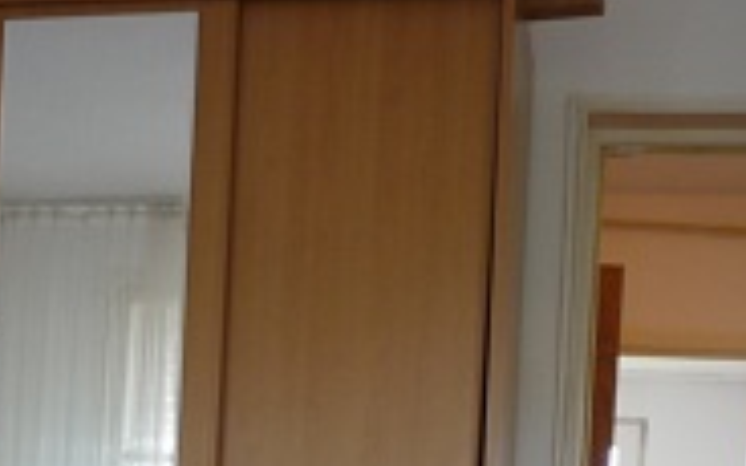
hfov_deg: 22.3
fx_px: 1870
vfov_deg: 13.2
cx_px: 174
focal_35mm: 92
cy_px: 744
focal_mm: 5.2
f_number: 3.3
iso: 125
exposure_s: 1/30
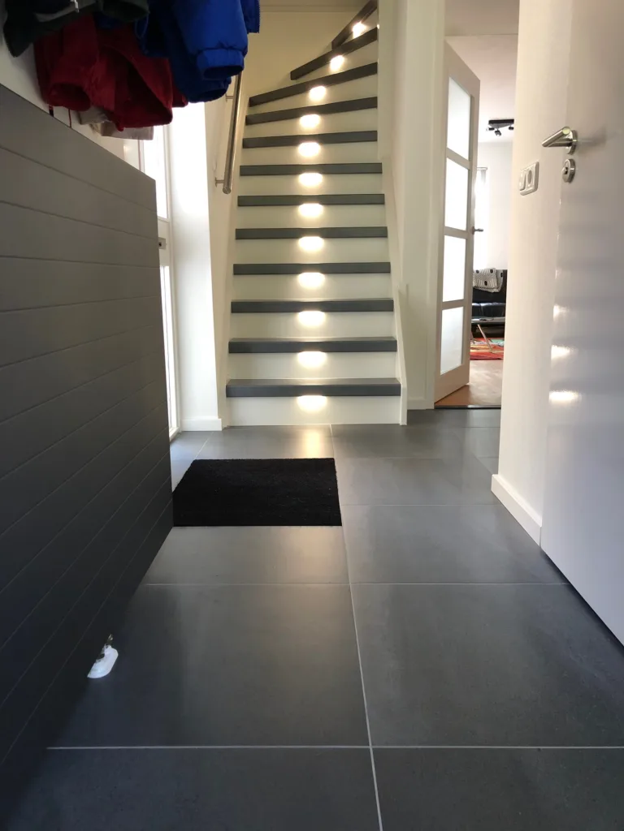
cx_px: 312
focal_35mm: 28
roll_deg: +1.0
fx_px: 673
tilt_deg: -11.3
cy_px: 416
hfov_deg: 49.7
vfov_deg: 63.4
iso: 64
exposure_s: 1/16
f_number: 1.8
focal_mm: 4
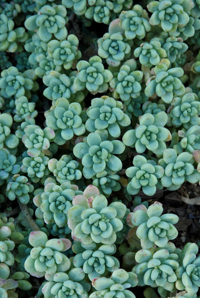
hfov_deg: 11.8
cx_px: 100
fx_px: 972
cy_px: 149
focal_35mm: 117
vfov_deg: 17.5
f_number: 9
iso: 125
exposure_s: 1/40
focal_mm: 78
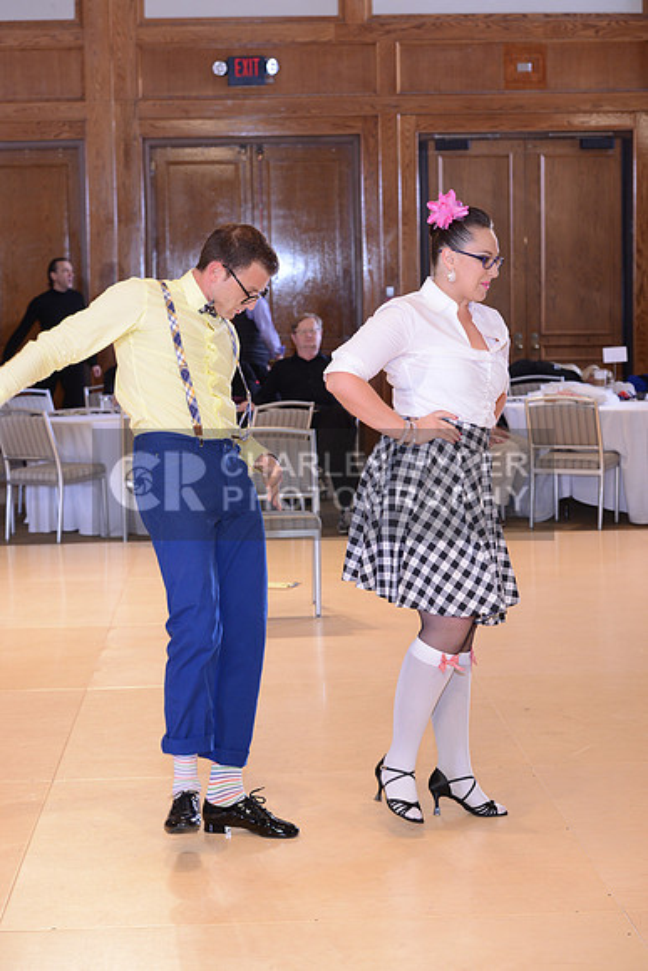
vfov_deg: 27.0
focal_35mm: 75
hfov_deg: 18.2
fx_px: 2024
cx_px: 324
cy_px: 486
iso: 1250
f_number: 5.6
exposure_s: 1/250
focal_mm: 75
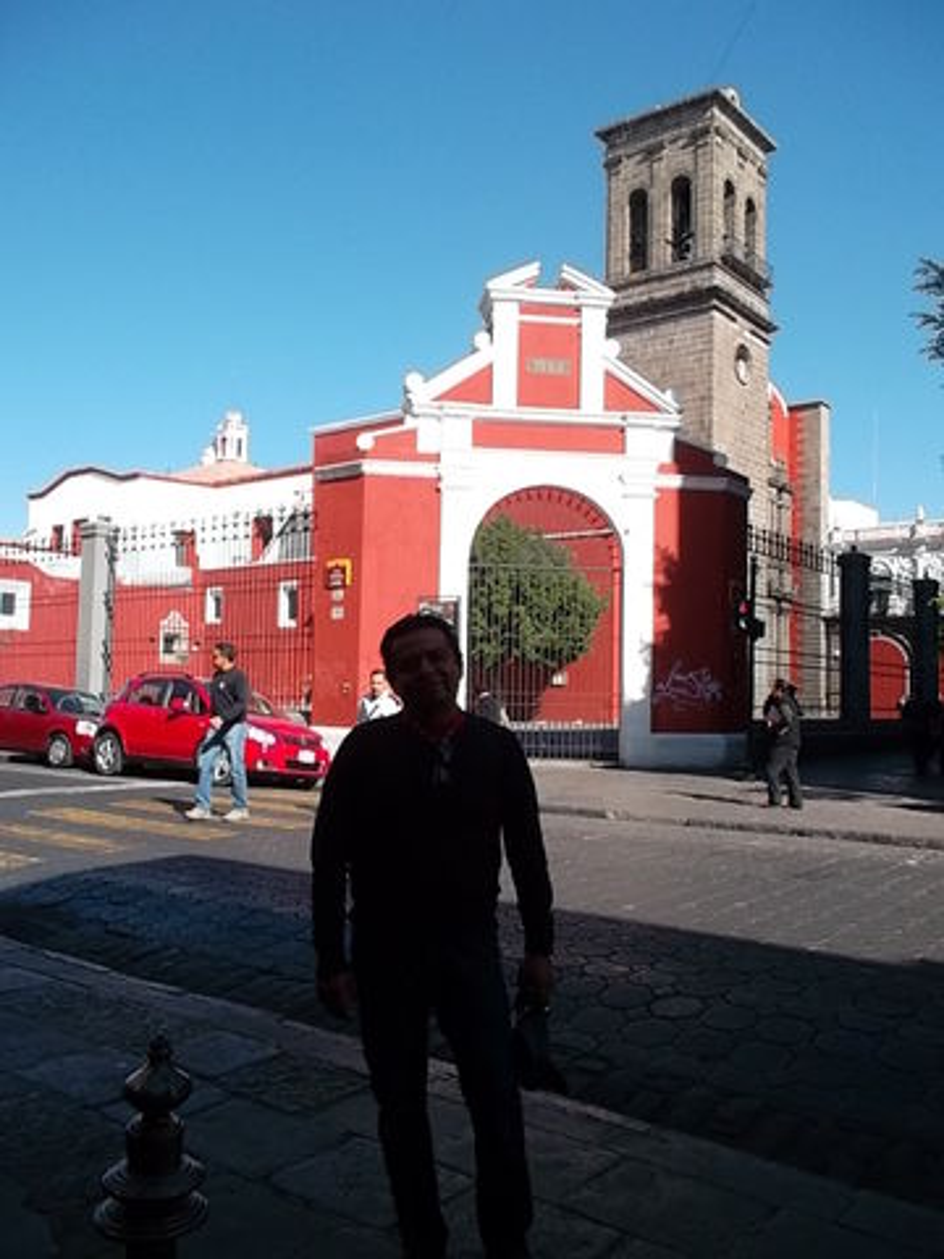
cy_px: 630
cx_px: 472
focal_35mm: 28
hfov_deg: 49.7
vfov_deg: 63.4
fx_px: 1018
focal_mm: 4.1
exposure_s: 1/640
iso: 80
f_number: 3.3
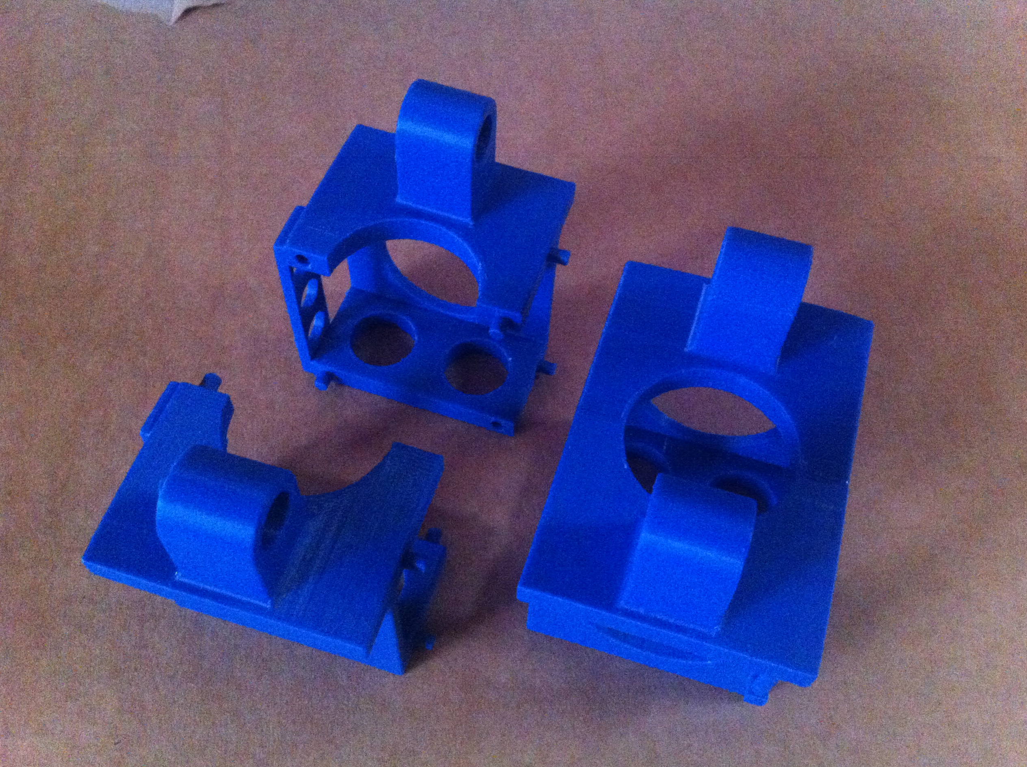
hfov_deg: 51.4
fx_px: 1066
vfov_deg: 39.6
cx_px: 527
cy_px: 392
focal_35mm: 36
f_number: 2.8
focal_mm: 3.85
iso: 1000
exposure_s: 1/15
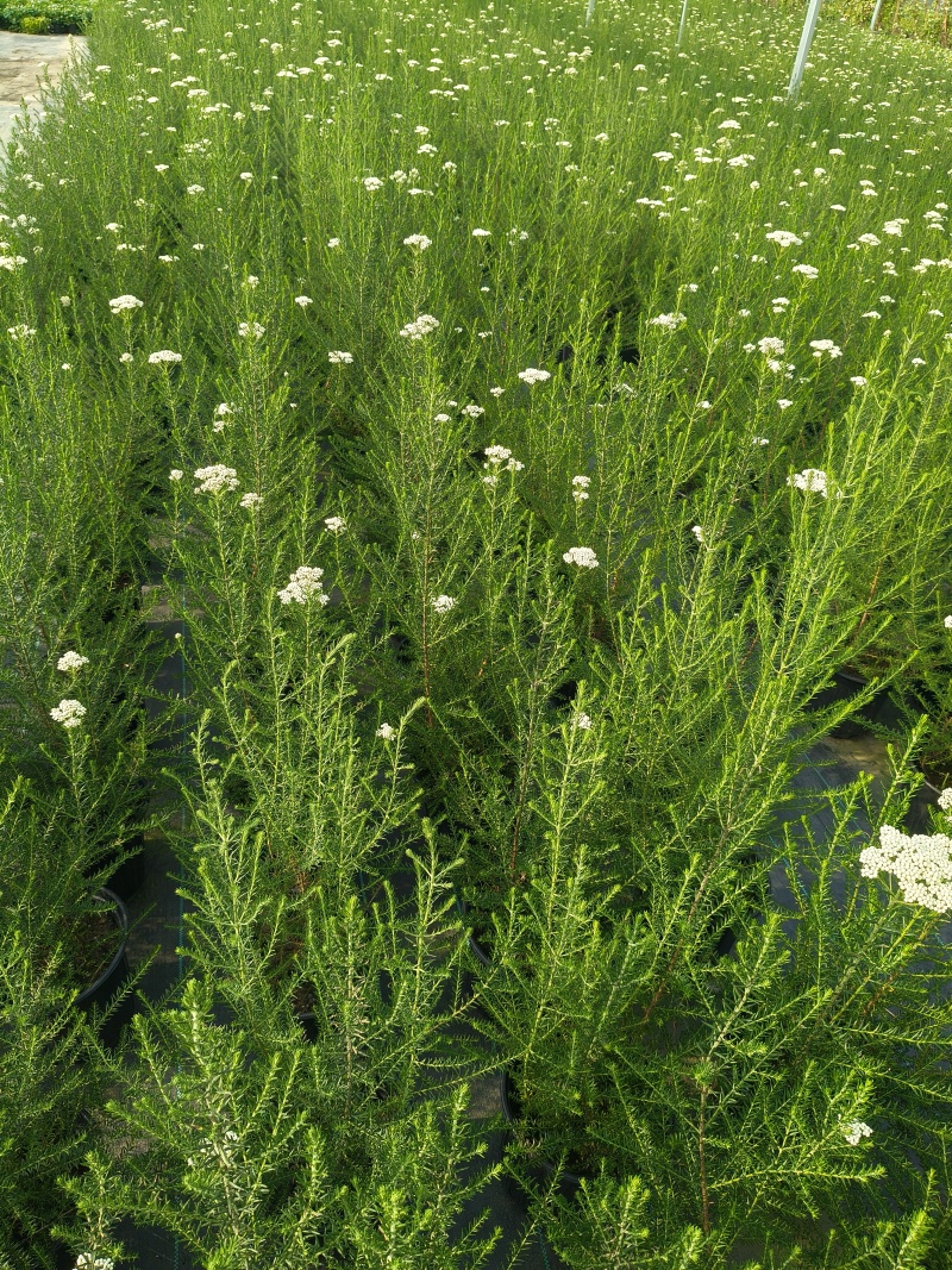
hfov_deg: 53.1
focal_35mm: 26
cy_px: 635
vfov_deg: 67.3
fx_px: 954
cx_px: 476
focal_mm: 4.84
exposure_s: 1/740
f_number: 1.8
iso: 80
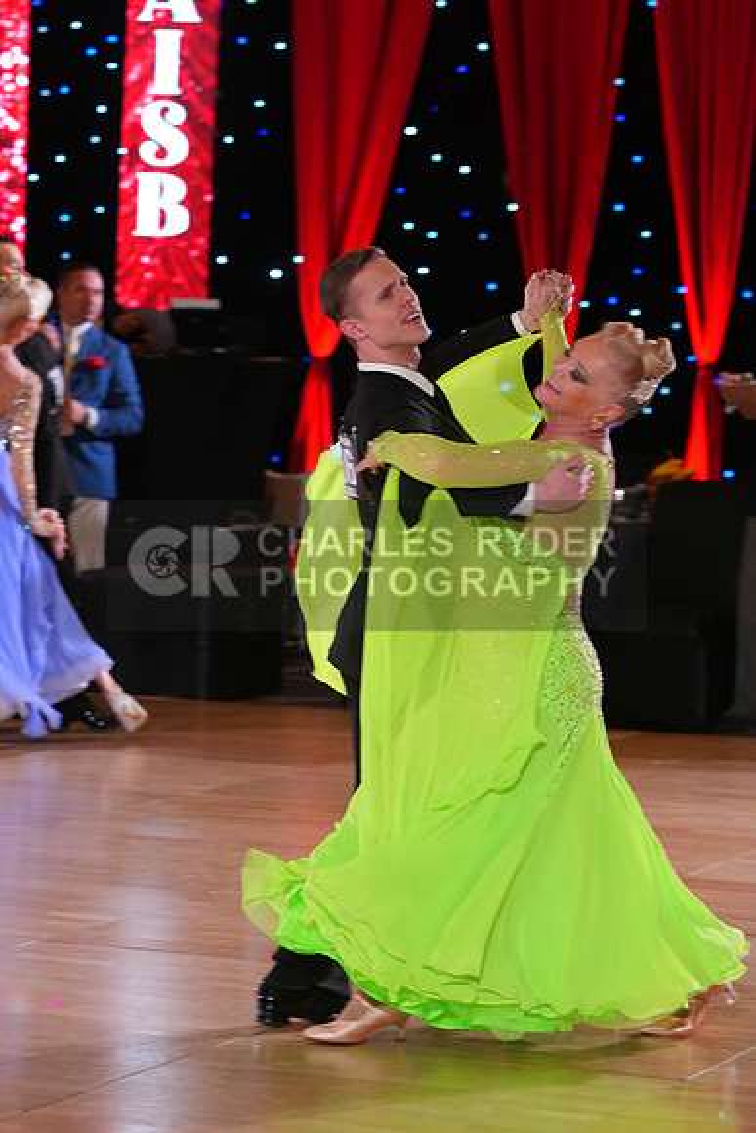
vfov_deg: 16.3
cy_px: 566
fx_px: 3966
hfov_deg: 10.9
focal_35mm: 126
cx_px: 378
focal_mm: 126
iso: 3200
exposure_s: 1/250
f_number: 5
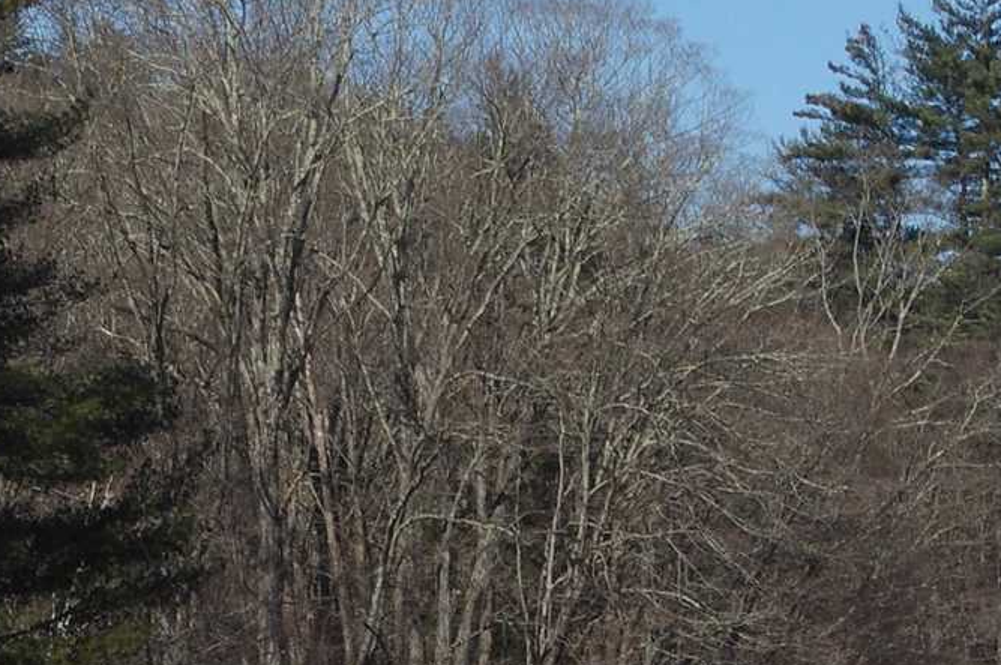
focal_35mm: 433
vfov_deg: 3.2
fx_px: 12025
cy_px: 656
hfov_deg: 4.8
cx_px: 125
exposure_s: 1/250
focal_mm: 63
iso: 200
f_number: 11
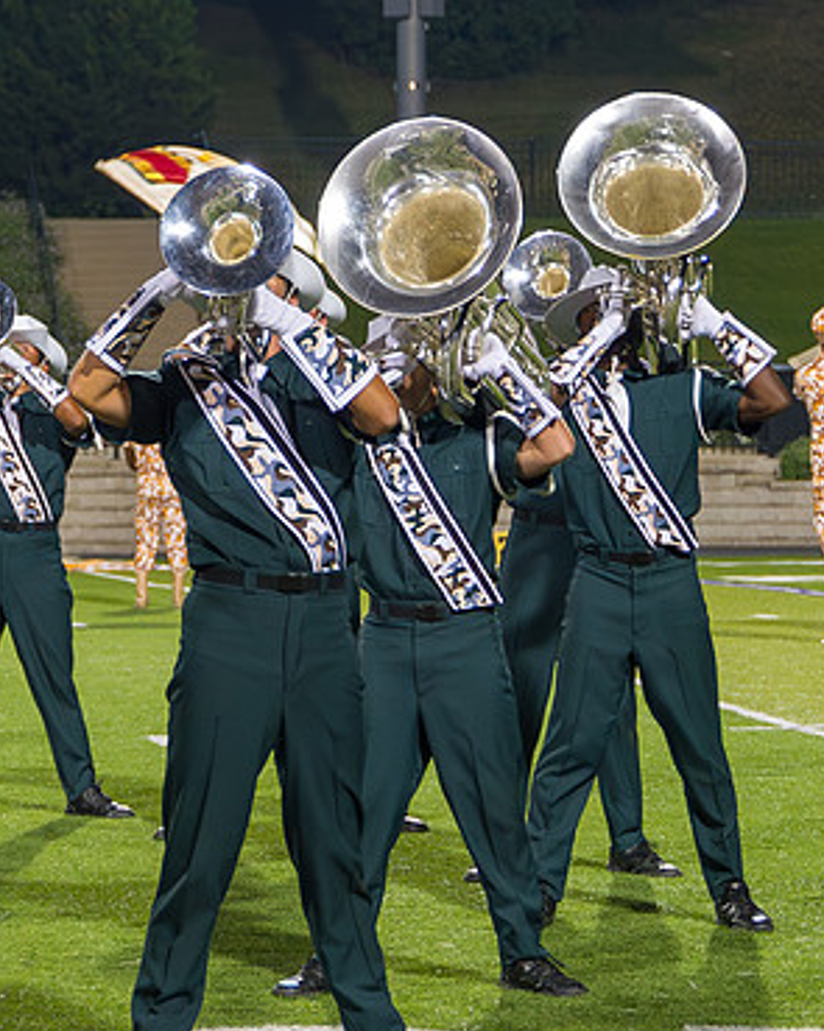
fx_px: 5215
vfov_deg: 11.3
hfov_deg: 9.0
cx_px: 269
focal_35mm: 171
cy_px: 540
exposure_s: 1/160
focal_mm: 75
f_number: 5.3
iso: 2500
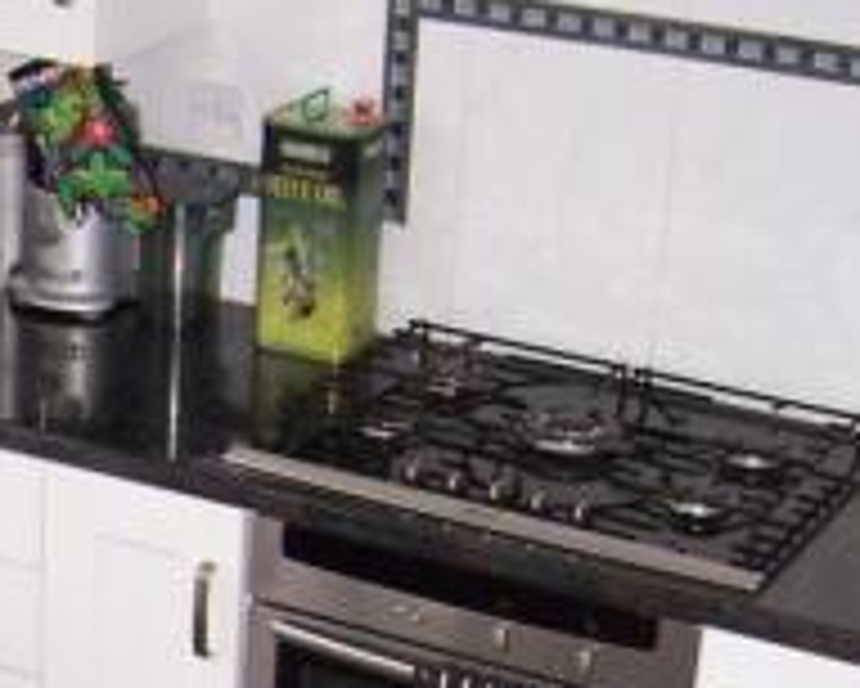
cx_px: -214
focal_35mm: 107
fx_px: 2725
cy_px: 605
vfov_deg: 14.3
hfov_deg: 17.0
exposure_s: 1/60
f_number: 3
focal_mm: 6
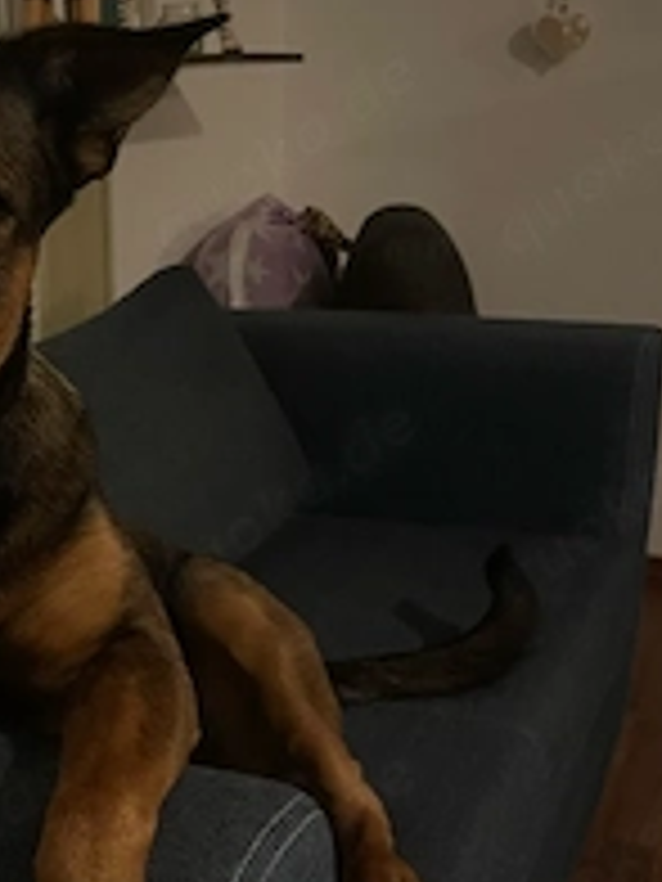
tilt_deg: -20.0
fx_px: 1300
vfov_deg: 37.3
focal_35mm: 51
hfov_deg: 27.3
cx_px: 36
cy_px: 554
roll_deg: +3.3
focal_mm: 5.1
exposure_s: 1/15
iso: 1600
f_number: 1.6
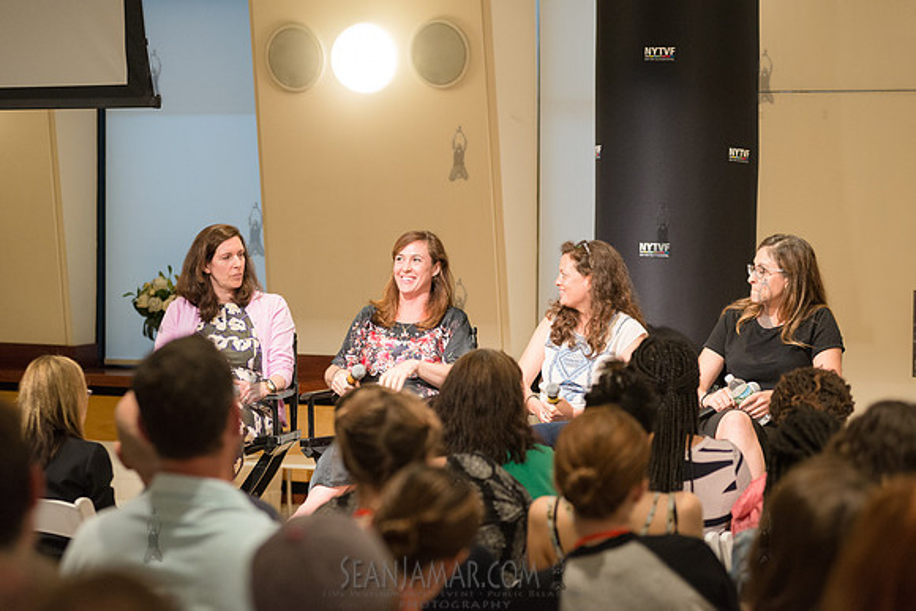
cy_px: 306
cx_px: 458
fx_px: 2672
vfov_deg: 13.0
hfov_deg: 19.5
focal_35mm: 105
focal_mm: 105
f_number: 4
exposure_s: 1/125
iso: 2500
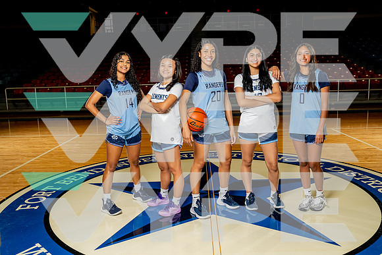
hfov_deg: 55.8
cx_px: 191
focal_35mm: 34
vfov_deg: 38.9
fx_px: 361
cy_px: 128
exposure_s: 1/250
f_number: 5.6
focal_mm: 34
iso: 640
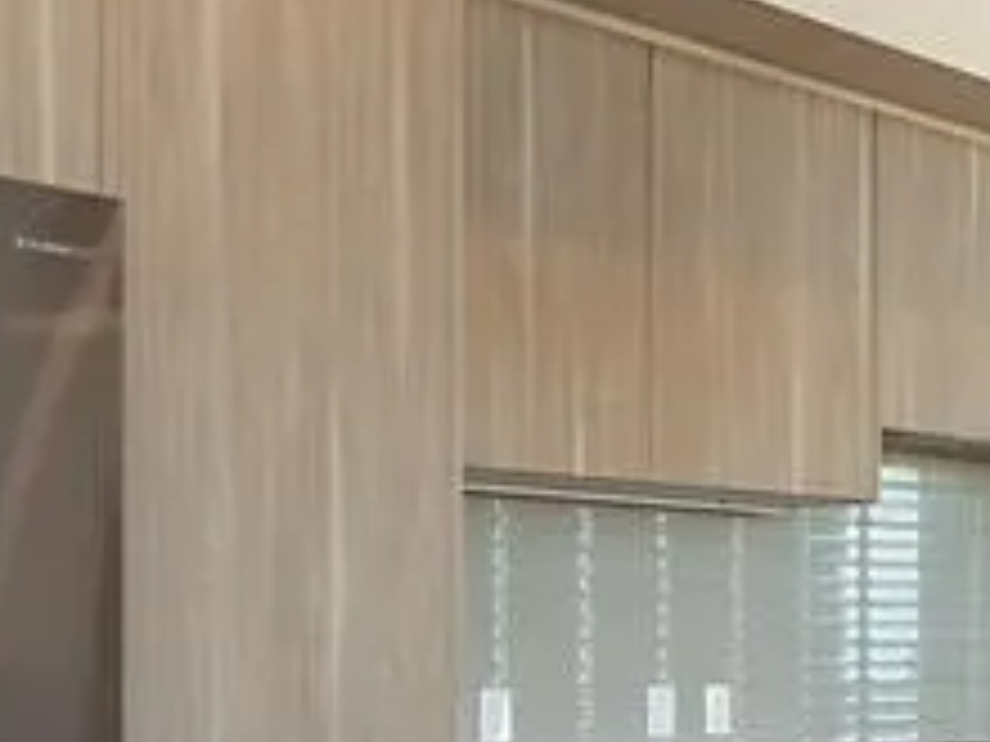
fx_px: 1916
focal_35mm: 67
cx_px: 1386
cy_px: 666
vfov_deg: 21.5
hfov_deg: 24.2
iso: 100
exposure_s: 1/13
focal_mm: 10
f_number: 8
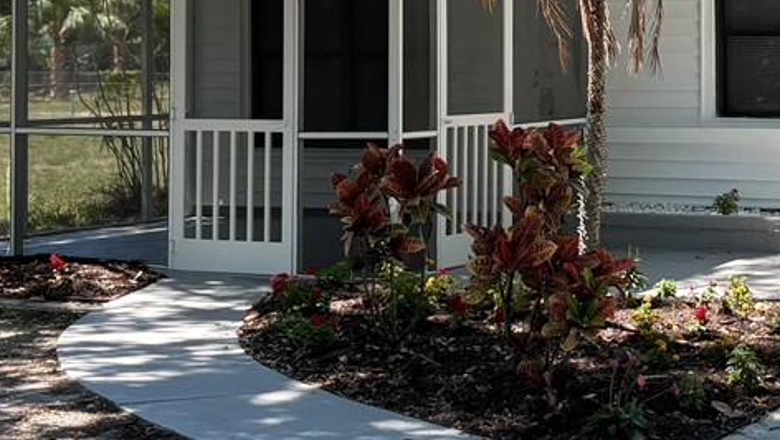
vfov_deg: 12.5
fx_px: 1986
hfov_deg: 21.6
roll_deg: +0.8
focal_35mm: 96
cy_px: 30
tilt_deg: +0.3
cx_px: 730
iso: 50
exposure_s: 1/641
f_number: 1.6
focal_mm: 5.96
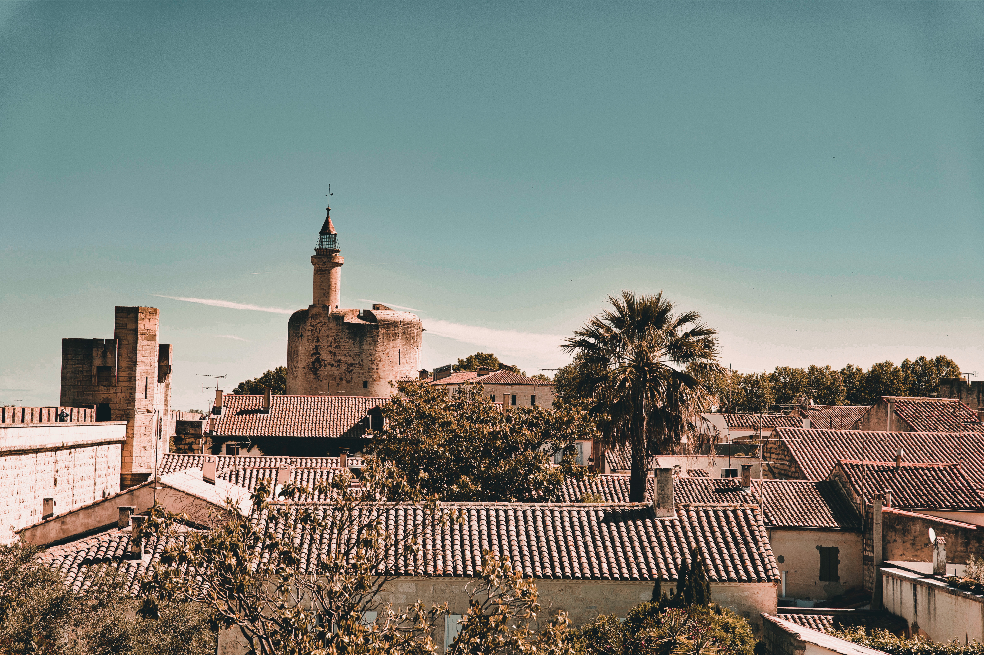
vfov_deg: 19.4
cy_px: 328
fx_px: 1912
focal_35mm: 70
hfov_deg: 28.9
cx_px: 492
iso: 100
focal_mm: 70
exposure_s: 1/1250
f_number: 4
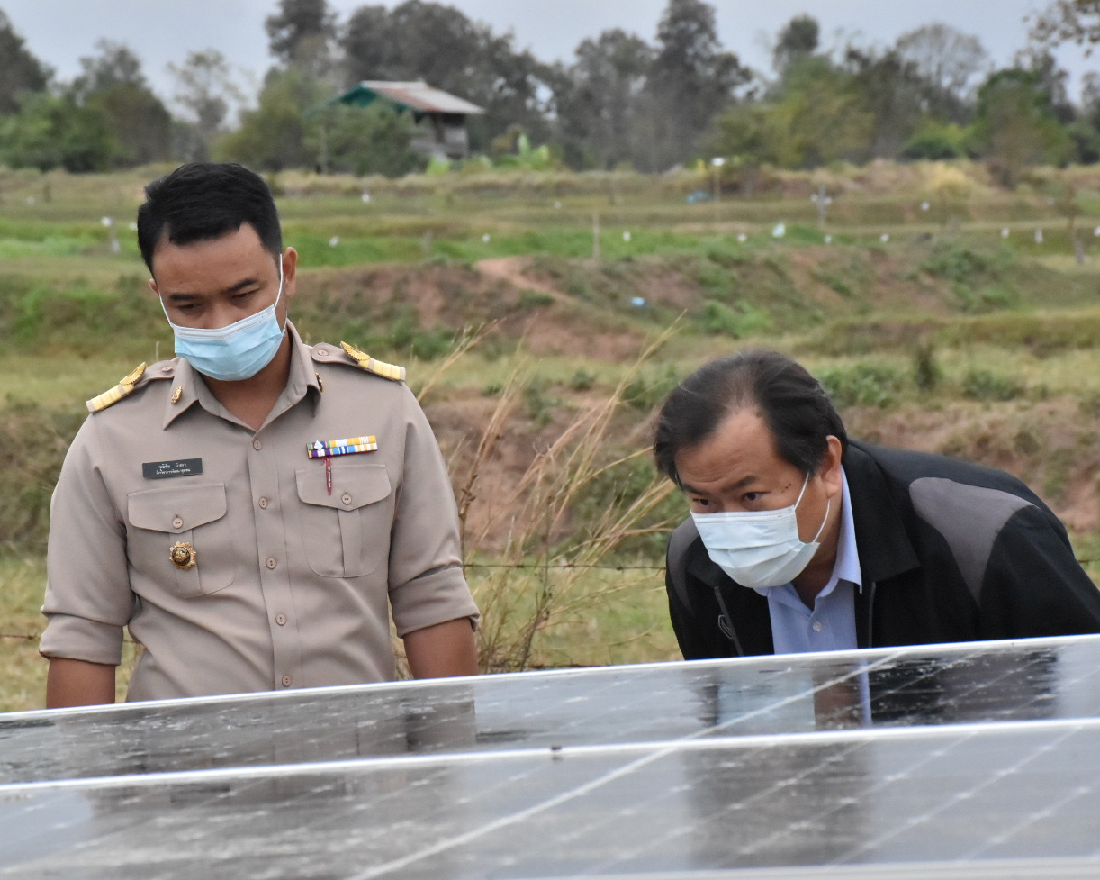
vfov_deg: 9.2
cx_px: 452
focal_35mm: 168
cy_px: 472
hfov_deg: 11.5
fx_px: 5468
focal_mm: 90
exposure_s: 1/1000
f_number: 8
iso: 3200
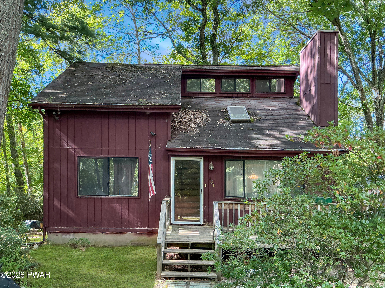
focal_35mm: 29
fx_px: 323
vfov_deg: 48.2
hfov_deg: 61.7
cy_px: 144
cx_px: 192
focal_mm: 3
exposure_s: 1/120
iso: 64
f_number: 1.8
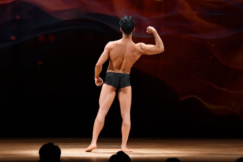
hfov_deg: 8.3
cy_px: 81
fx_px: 1673
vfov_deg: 5.5
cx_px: 120
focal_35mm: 248
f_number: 5.6
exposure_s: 1/400
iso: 3200
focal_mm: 160
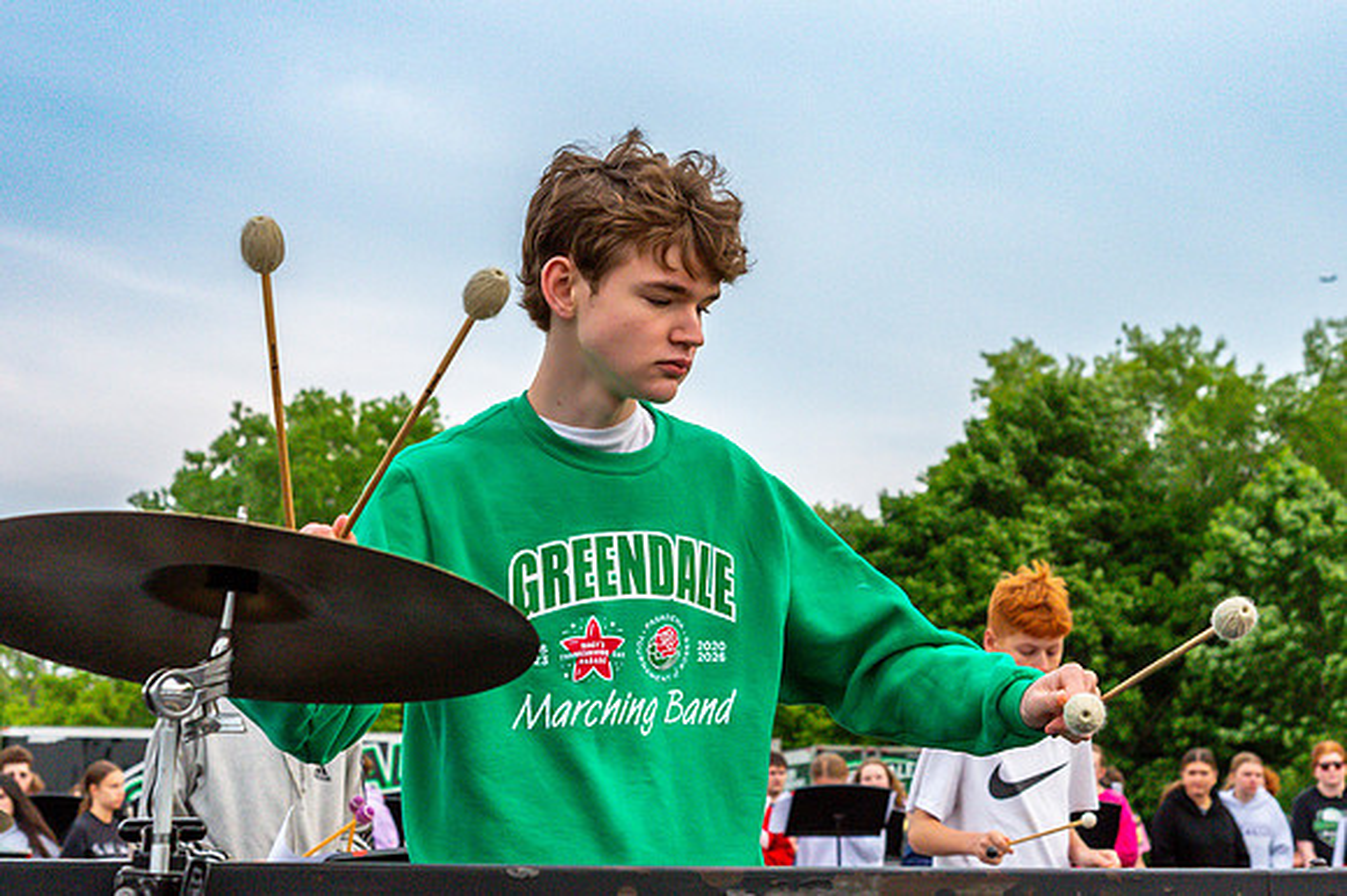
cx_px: 683
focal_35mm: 80
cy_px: 355
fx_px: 2996
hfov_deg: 25.3
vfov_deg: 17.0
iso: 1250
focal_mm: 65
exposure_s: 1/1600
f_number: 8
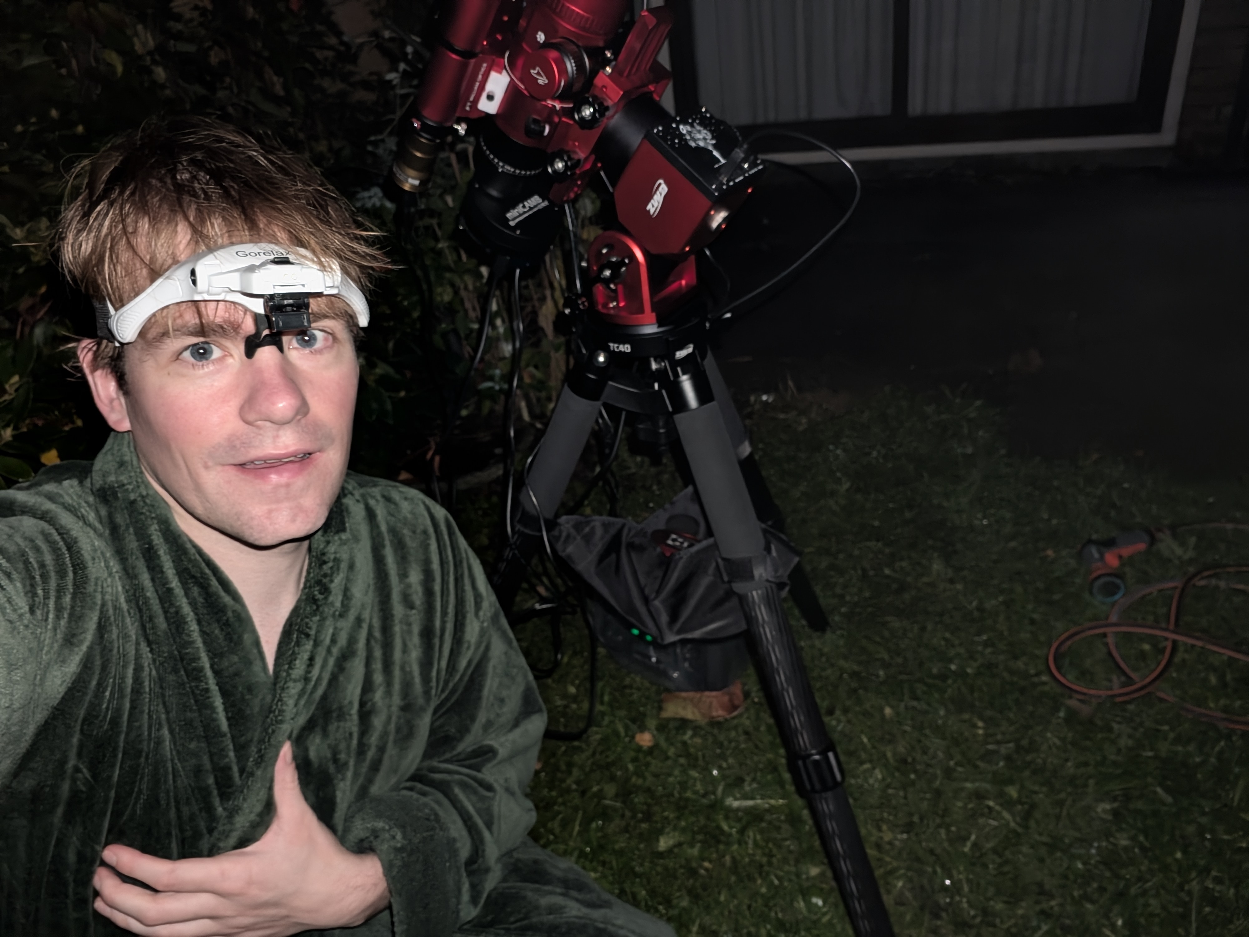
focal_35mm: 24
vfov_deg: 56.8
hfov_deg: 71.6
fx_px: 866
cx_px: 624
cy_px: 468
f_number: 1.7
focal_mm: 4.53
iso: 702
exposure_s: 1/30.3
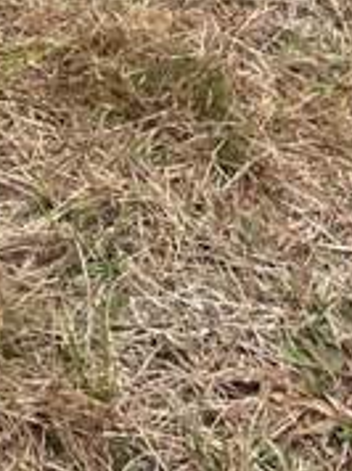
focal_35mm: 156
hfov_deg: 8.7
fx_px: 2120
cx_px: -463
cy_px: -908
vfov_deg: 9.9
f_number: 1.6
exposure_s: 1/313
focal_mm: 4.2
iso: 32
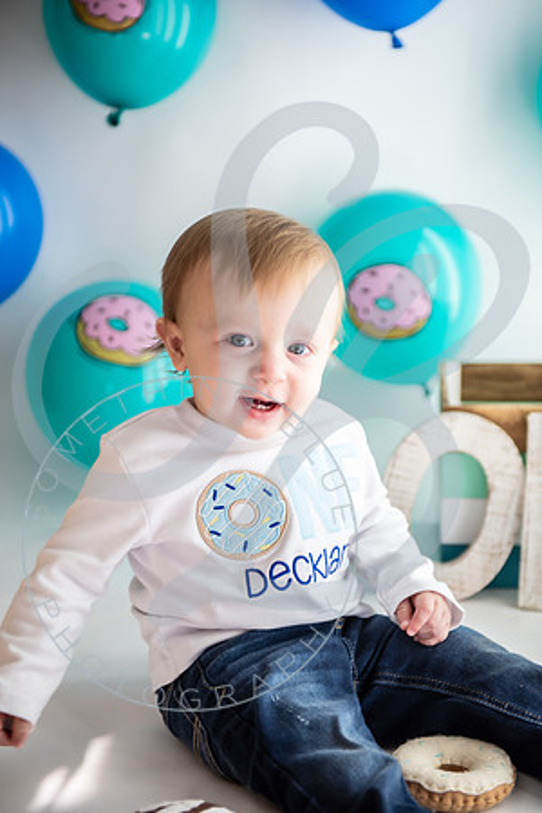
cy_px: 406
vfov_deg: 28.8
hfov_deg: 19.5
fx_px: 1581
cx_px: 271
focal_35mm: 70
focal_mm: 70
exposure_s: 1/200
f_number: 2.8
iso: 400
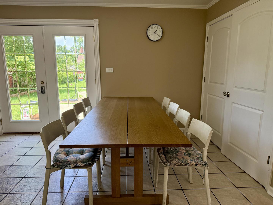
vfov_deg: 56.8
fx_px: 189
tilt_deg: -9.1
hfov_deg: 71.6
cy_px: 102
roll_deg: -0.4
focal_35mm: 24
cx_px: 136
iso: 200
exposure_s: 1/217
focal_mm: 6.76
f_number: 1.78
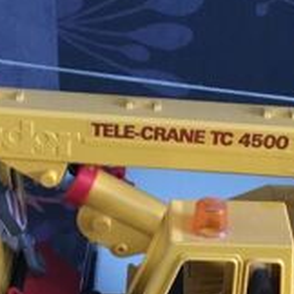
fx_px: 778
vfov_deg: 21.2
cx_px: 147
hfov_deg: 21.4
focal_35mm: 81
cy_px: 227
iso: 640
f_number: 2.4
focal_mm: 3.3
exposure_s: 1/17
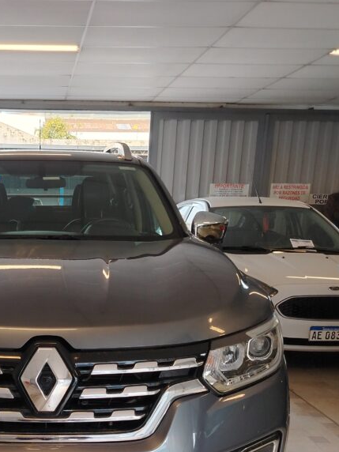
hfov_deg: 32.2
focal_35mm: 43
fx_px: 561
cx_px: 43
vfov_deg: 42.2
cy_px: 351
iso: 309
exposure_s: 1/50
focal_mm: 5.25
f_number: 1.75
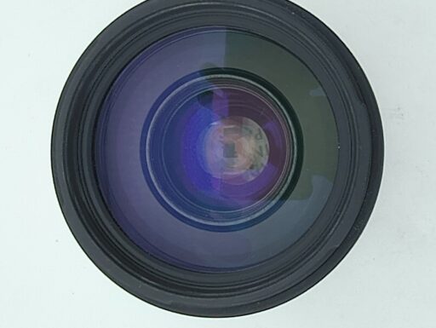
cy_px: 164
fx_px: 303
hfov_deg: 71.5
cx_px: 218
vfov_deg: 56.9
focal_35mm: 24
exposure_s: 1/100
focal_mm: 1.83
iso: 110
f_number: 2
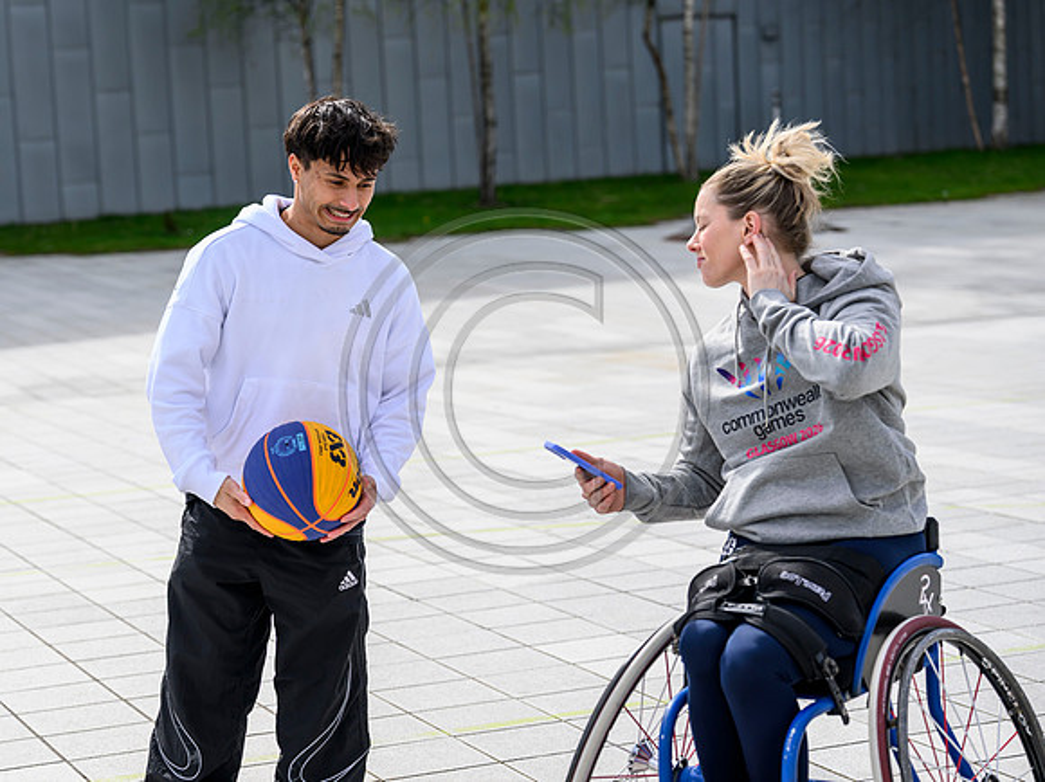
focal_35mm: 80
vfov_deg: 18.3
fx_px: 2423
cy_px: 367
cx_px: 422
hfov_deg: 24.3
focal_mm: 70
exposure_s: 1/2500
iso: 400
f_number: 3.5
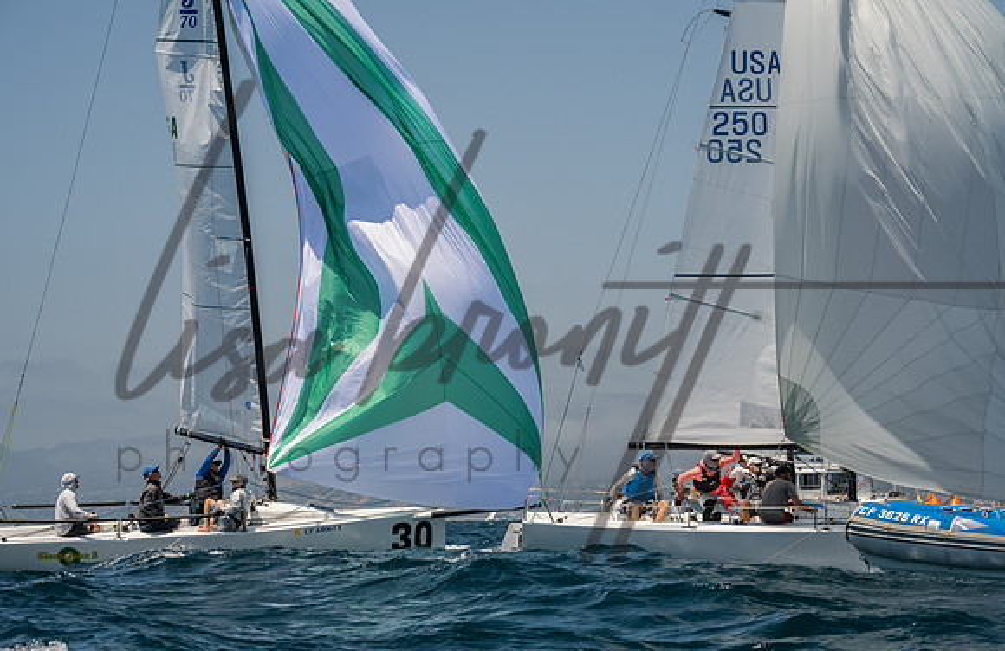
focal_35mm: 101
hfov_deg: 20.4
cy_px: 321
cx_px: 542
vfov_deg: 13.3
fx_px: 2788
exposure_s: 1/640
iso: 640
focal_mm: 90
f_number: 9
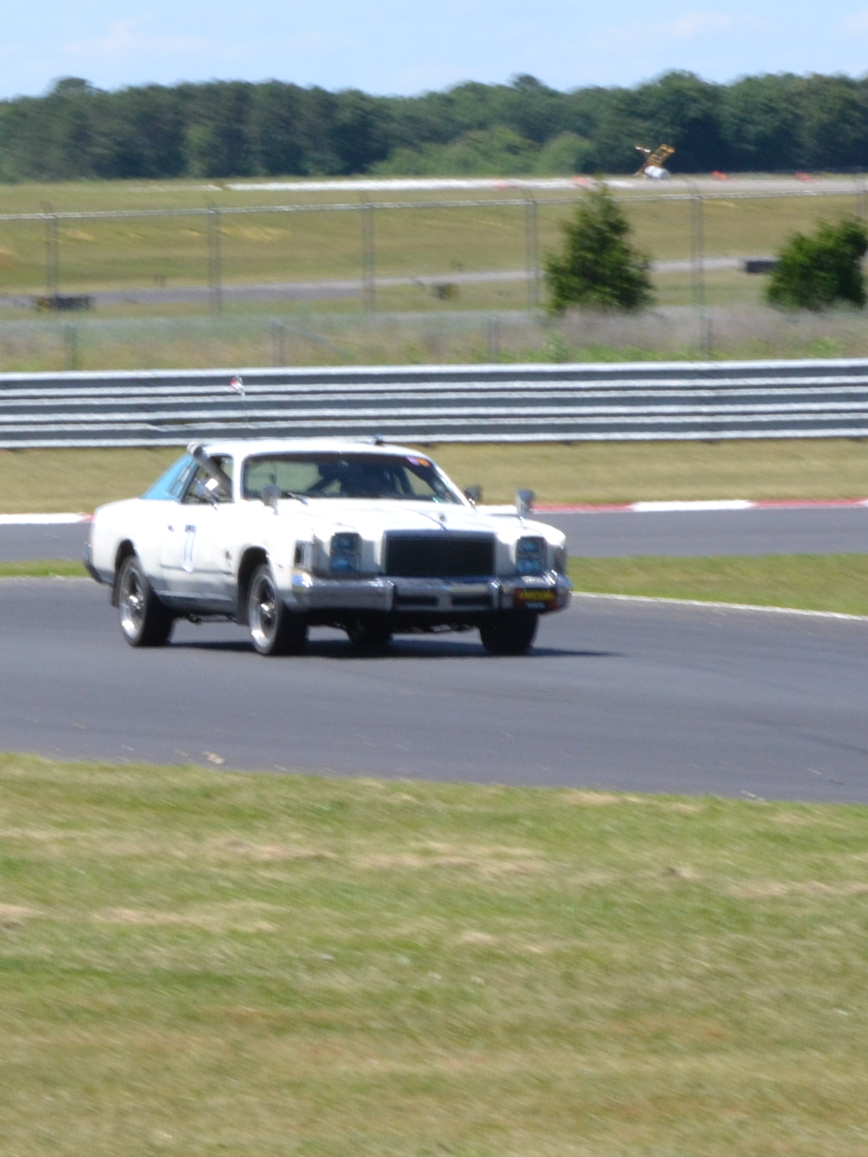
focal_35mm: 349
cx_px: -70
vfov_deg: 5.7
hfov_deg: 4.3
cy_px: 513
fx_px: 11666
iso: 800
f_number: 25
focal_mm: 102
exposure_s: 1/160
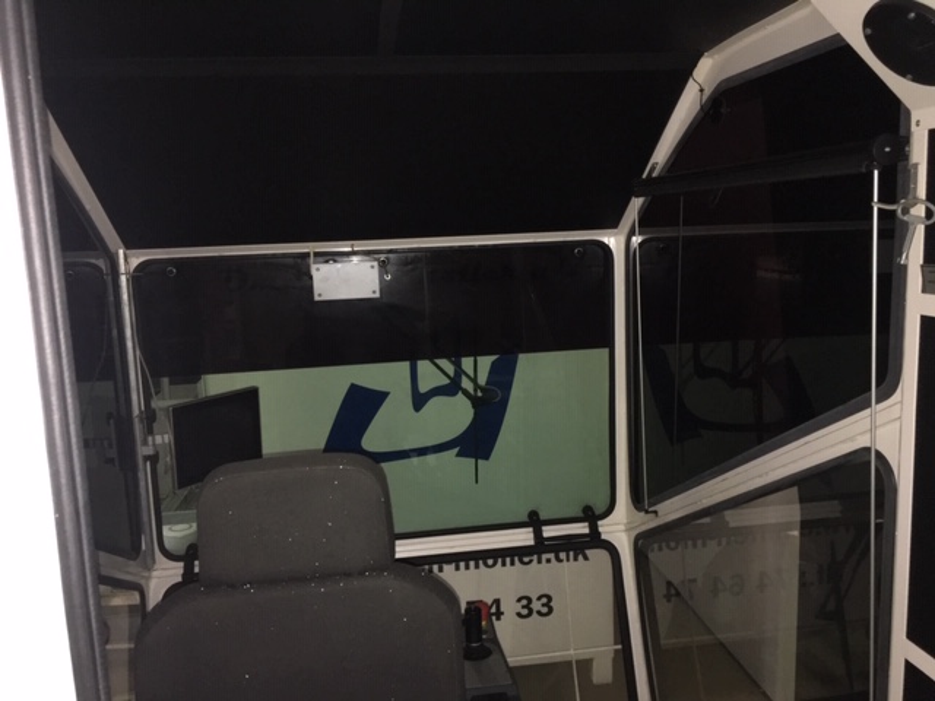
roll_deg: +2.0
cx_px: 468
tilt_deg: -6.9
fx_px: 783
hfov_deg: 61.7
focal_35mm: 29
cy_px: 350
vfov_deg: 48.2
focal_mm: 4.15
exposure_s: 1/17
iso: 250
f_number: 2.2
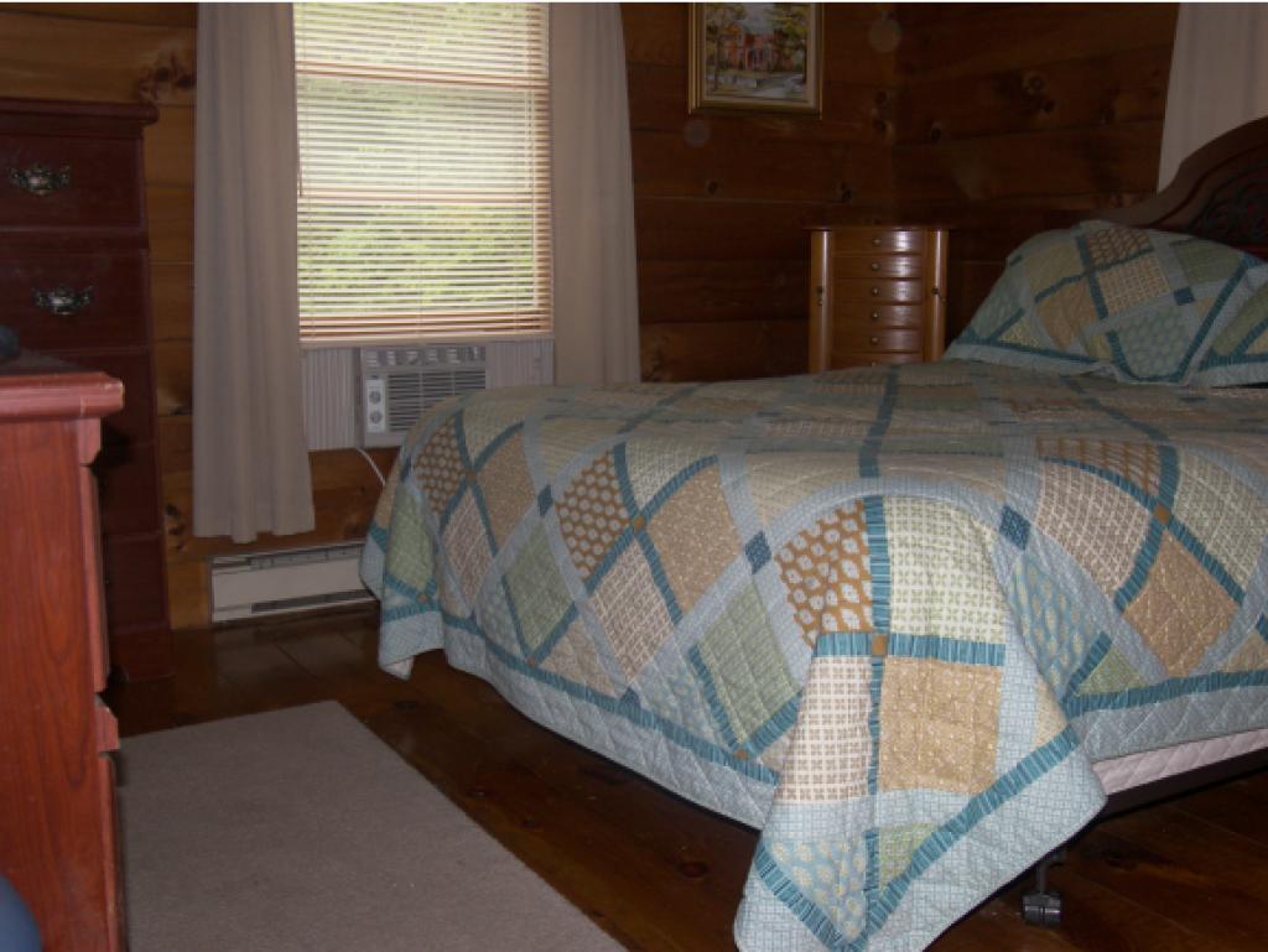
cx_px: 634
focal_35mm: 37
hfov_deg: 50.1
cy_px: 476
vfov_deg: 38.7
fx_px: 1356
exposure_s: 1/40
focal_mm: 7.8
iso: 100
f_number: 3.2
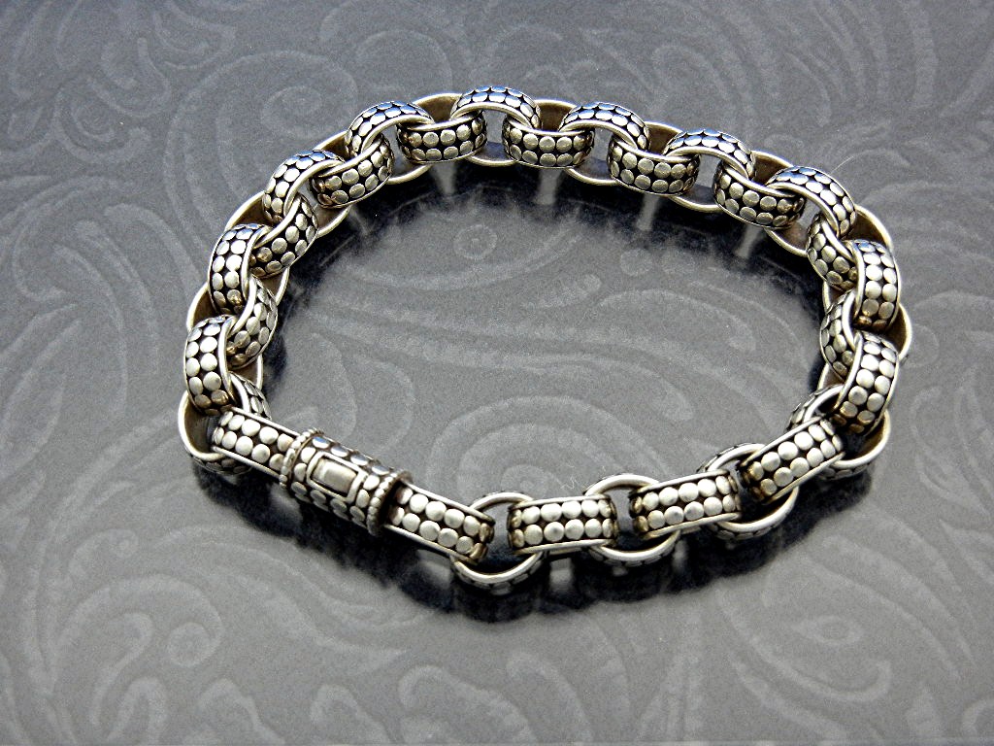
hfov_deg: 36.8
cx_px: 497
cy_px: 373
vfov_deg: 28.0
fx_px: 1493
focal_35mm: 52
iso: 400
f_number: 3.9
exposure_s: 1/26
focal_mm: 9.3
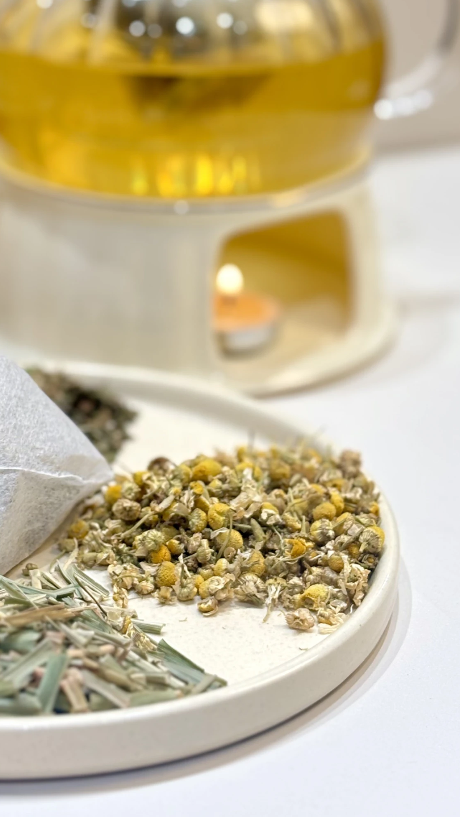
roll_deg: +0.8
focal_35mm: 81
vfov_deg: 26.0
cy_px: 244
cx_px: 54
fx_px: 1757
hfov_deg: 14.8
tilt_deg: -19.1
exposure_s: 1/60
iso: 40
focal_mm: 5.96
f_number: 1.6
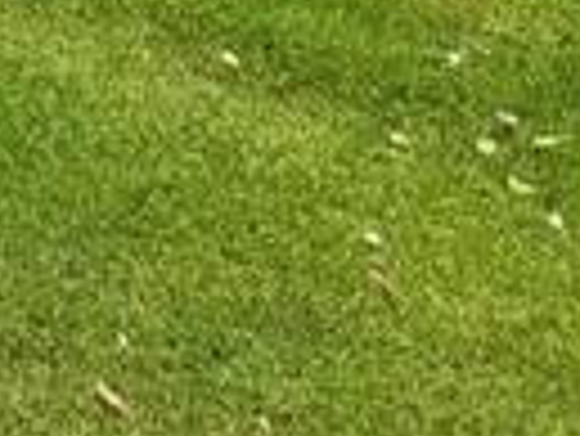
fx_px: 3455
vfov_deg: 6.1
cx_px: -733
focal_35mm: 206
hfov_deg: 8.8
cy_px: -1286
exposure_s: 1/3550
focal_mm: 5.4
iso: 40
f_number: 1.8
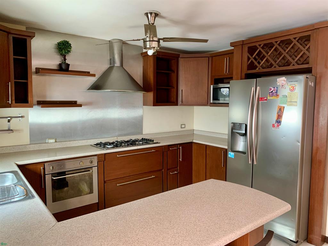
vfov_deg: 53.1
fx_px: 246
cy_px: 123
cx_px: 164
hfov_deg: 67.3
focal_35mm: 26
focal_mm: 4.25
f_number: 1.8
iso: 200
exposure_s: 1/60
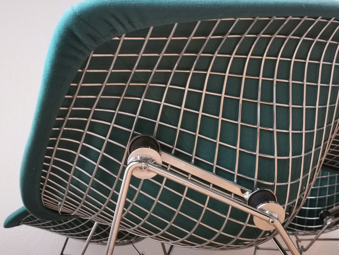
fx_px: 441
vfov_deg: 32.2
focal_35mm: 45
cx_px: 170
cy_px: 128
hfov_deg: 42.1
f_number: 1.8
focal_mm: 5.58
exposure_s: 1/33.3
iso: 320
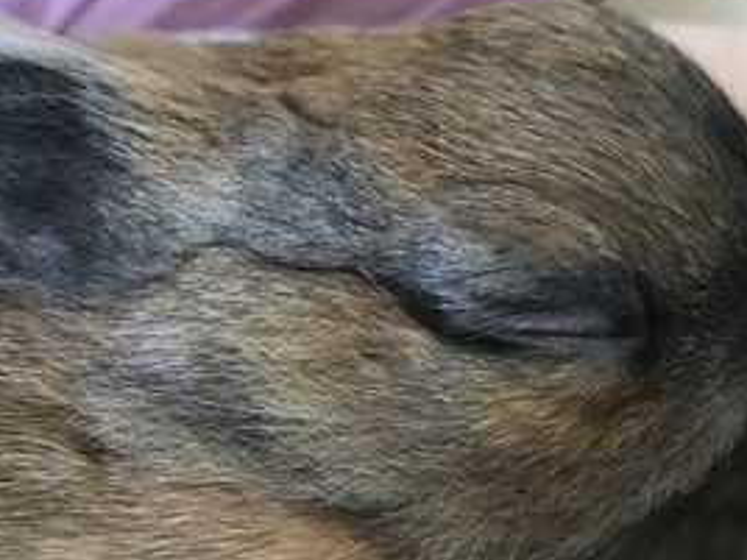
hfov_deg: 40.3
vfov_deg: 30.9
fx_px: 1014
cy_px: 295
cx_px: 312
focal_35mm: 47
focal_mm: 3.99
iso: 50
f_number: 1.8
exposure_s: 1/15
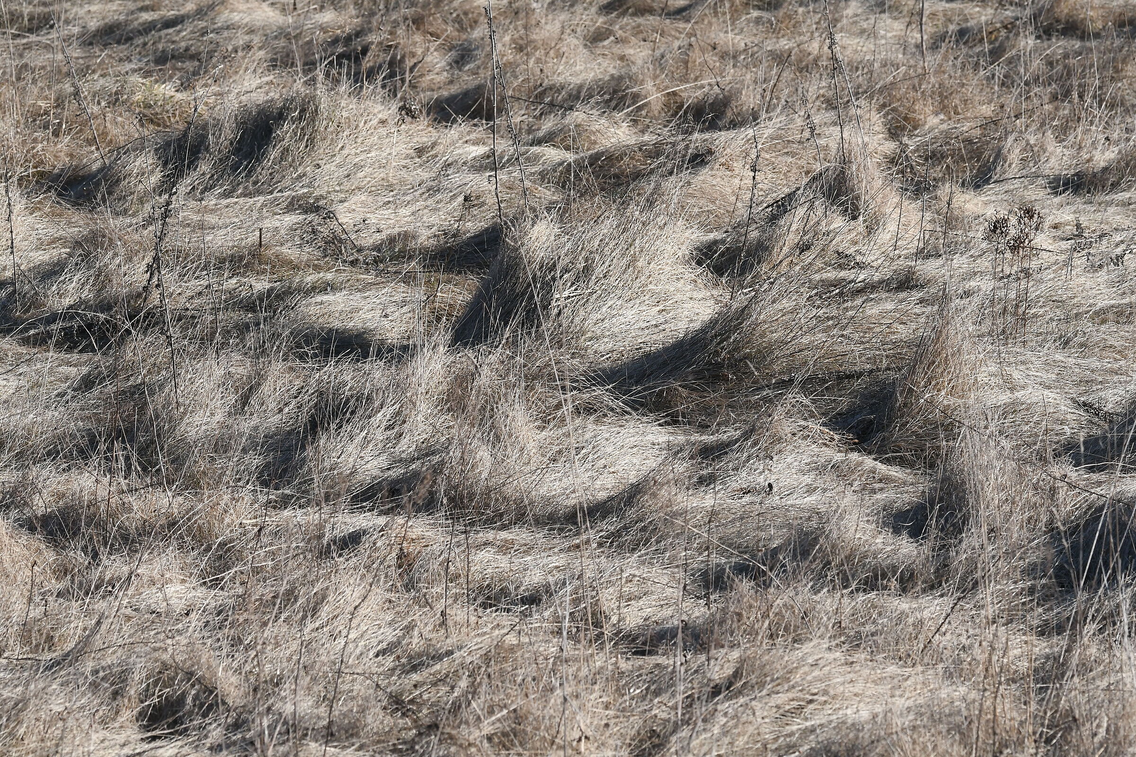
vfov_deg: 4.0
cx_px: 568
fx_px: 10886
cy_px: 378
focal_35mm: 345
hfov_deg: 6.0
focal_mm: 230
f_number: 9
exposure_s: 1/1250
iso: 800
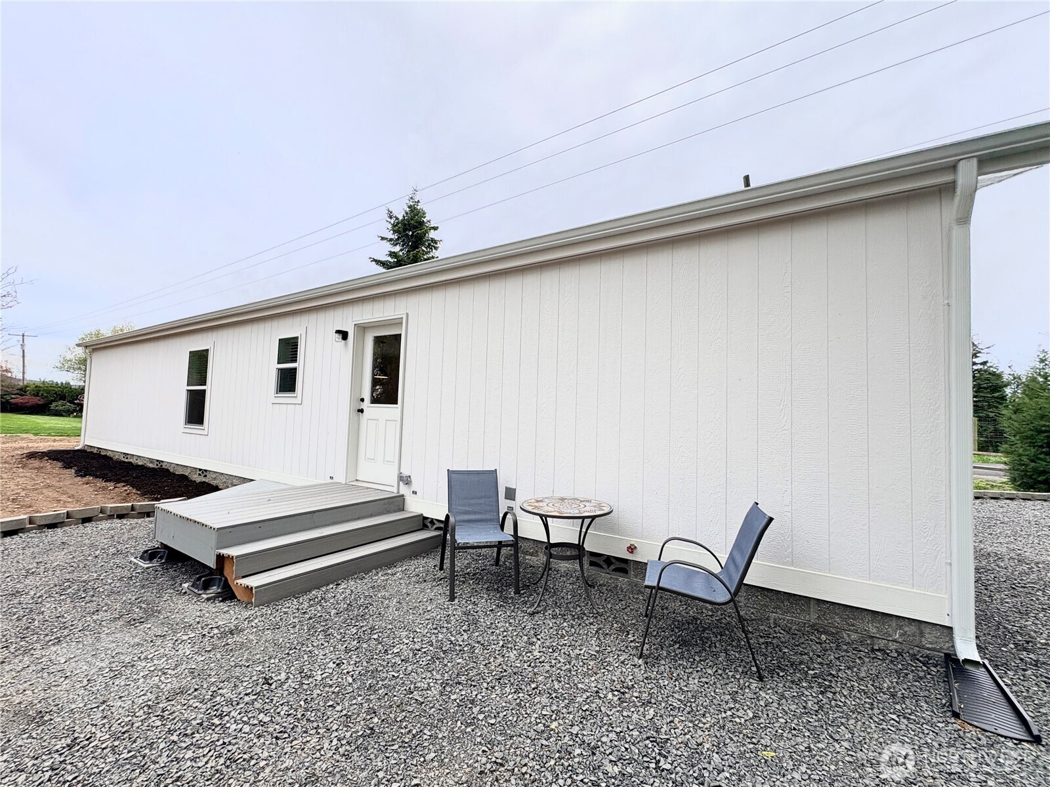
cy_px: 394
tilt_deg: +4.0
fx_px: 425
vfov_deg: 85.7
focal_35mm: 14
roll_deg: -1.2
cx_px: 525
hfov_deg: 102.1
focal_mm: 2.22
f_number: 2.2
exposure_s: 1/425
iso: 50
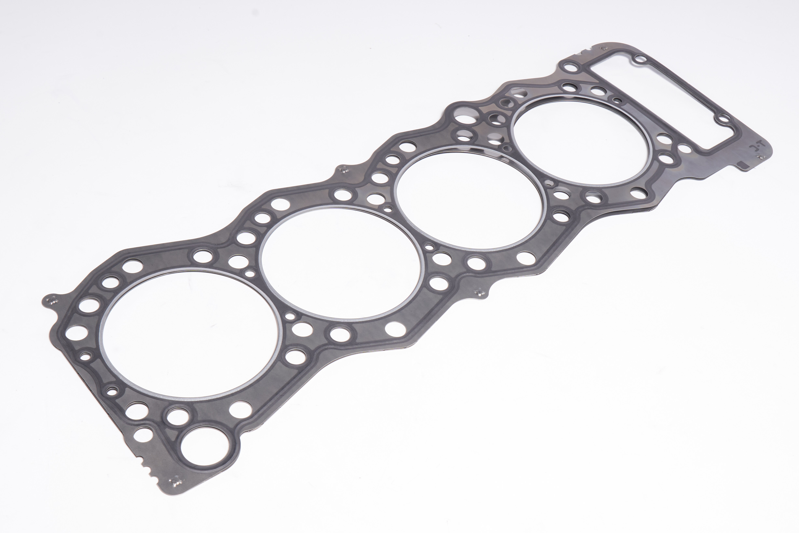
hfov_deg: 42.7
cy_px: 266
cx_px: 400
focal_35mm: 46
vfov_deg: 29.2
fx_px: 1021
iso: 200
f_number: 14
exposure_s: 1/125
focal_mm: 31
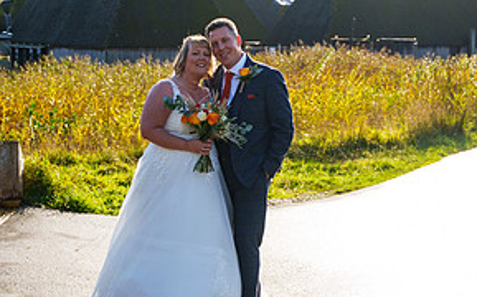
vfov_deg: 20.1
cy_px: 77
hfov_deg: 32.0
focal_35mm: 64
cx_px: 224
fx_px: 831
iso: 400
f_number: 3.2
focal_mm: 28
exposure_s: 1/8000
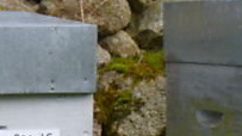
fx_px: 2207
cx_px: -163
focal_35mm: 344
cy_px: 67
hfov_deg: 6.2
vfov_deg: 3.5
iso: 100
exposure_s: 1/100
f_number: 4.9
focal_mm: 14.2
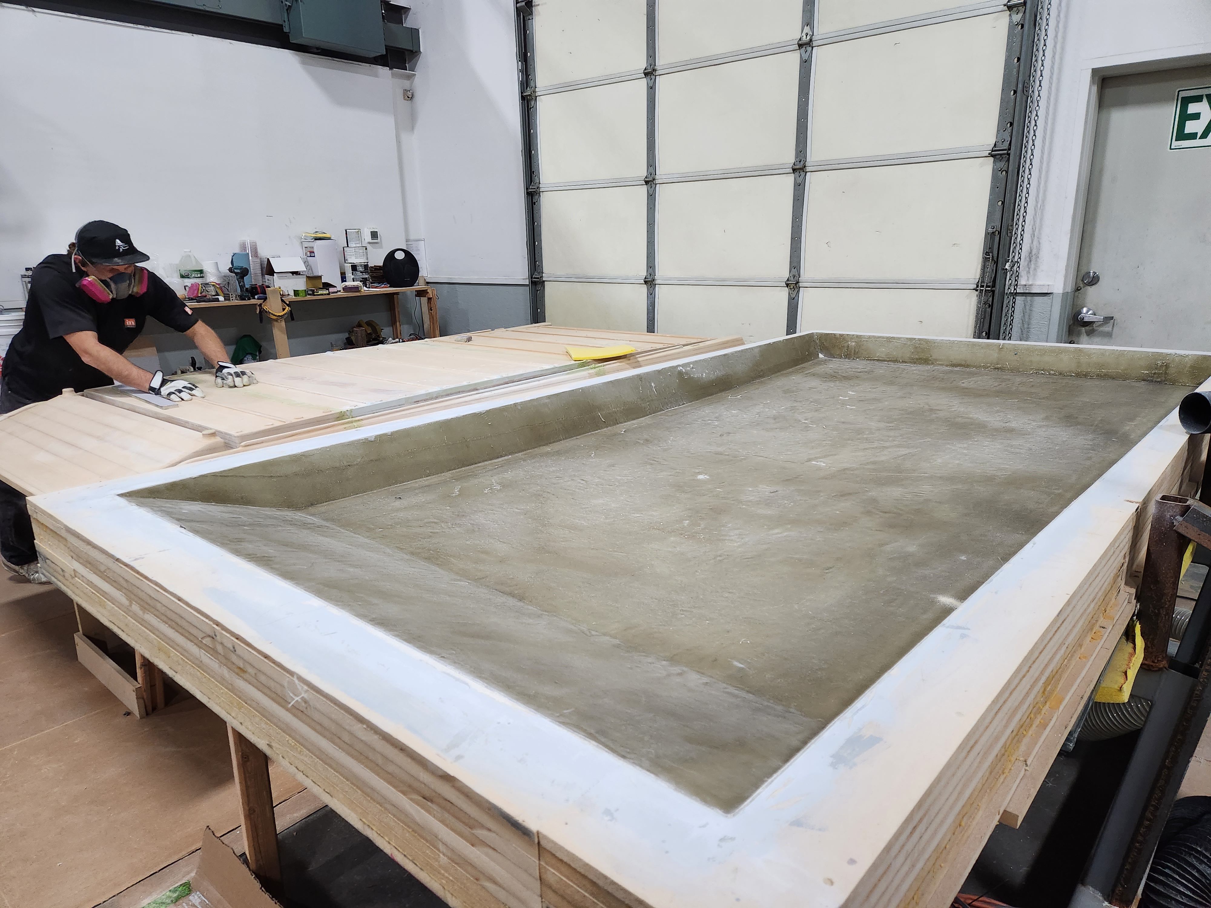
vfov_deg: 58.9
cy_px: 454
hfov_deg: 73.9
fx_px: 805
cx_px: 606
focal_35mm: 23
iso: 320
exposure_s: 1/120
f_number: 1.8
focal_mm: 5.4
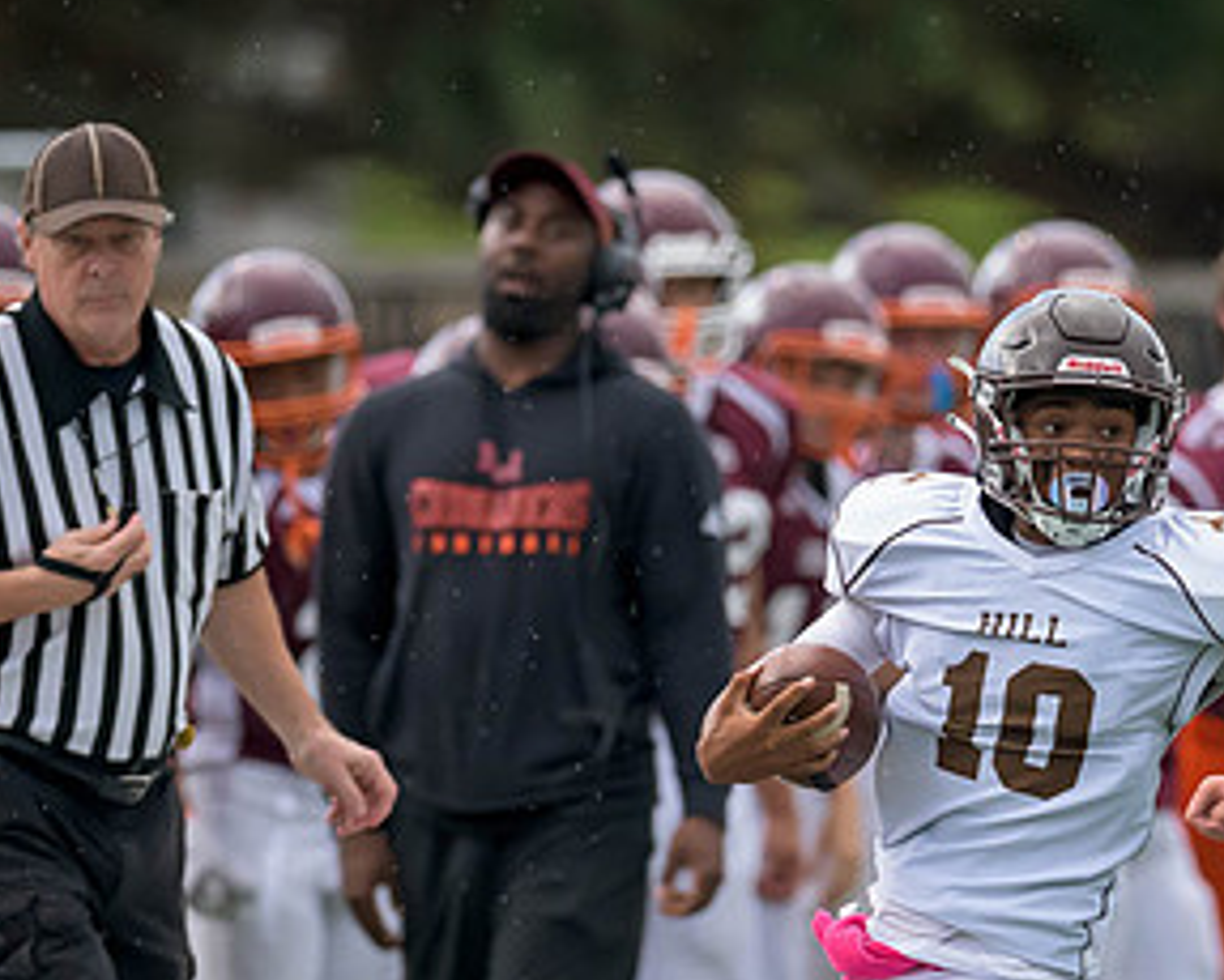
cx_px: 887
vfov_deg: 1.0
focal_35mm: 1562
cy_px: 560
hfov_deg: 1.2
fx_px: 56623
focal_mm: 500
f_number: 4
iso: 2000
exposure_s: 1/1600
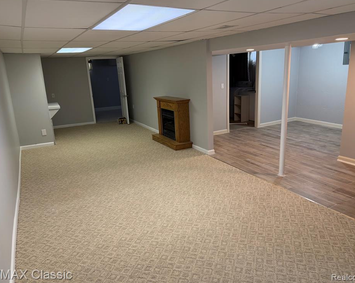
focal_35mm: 26
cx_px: 173
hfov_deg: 66.0
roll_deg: +2.9
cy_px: 136
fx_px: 273
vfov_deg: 54.9
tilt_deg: -13.6
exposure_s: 1/127
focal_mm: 6.76
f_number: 1.78
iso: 160
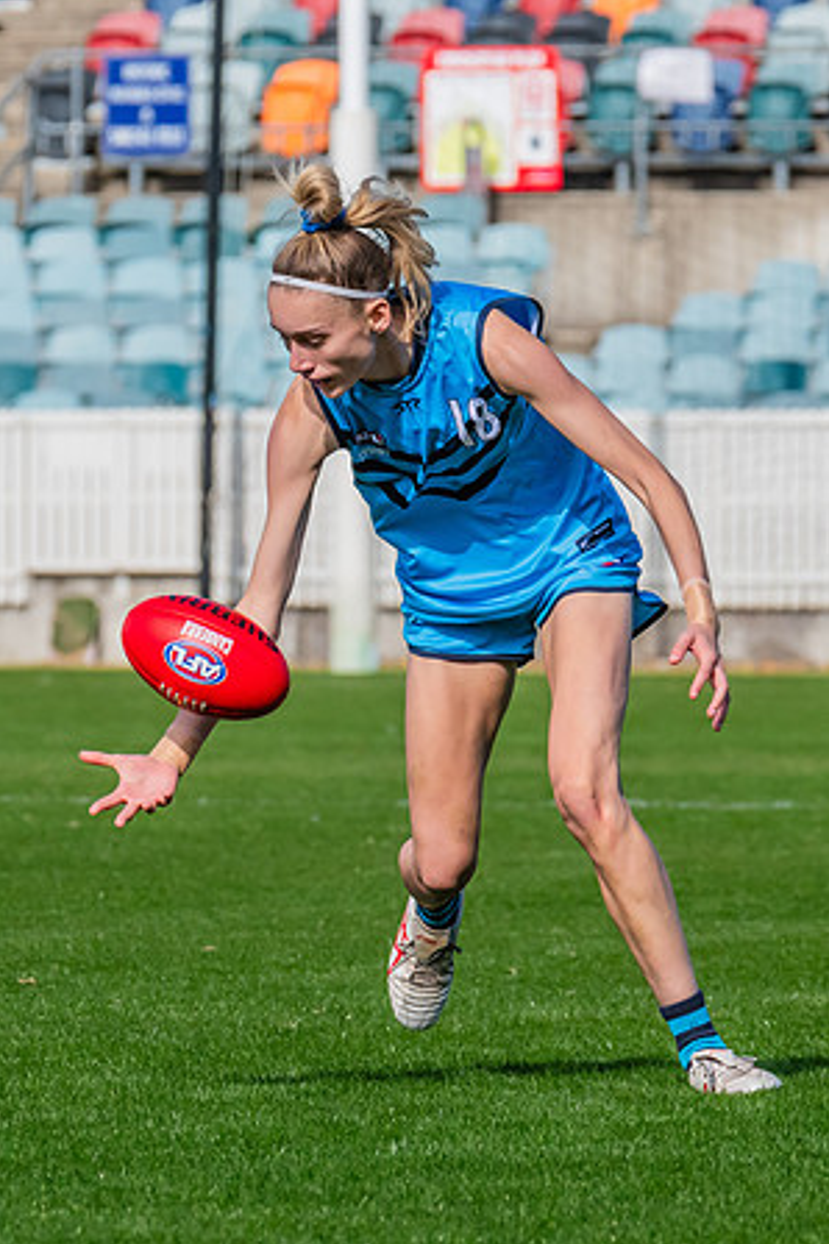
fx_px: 22727
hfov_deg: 2.1
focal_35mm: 658
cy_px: 683
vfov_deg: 3.1
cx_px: 381
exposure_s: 1/1250
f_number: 10
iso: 800
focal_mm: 310
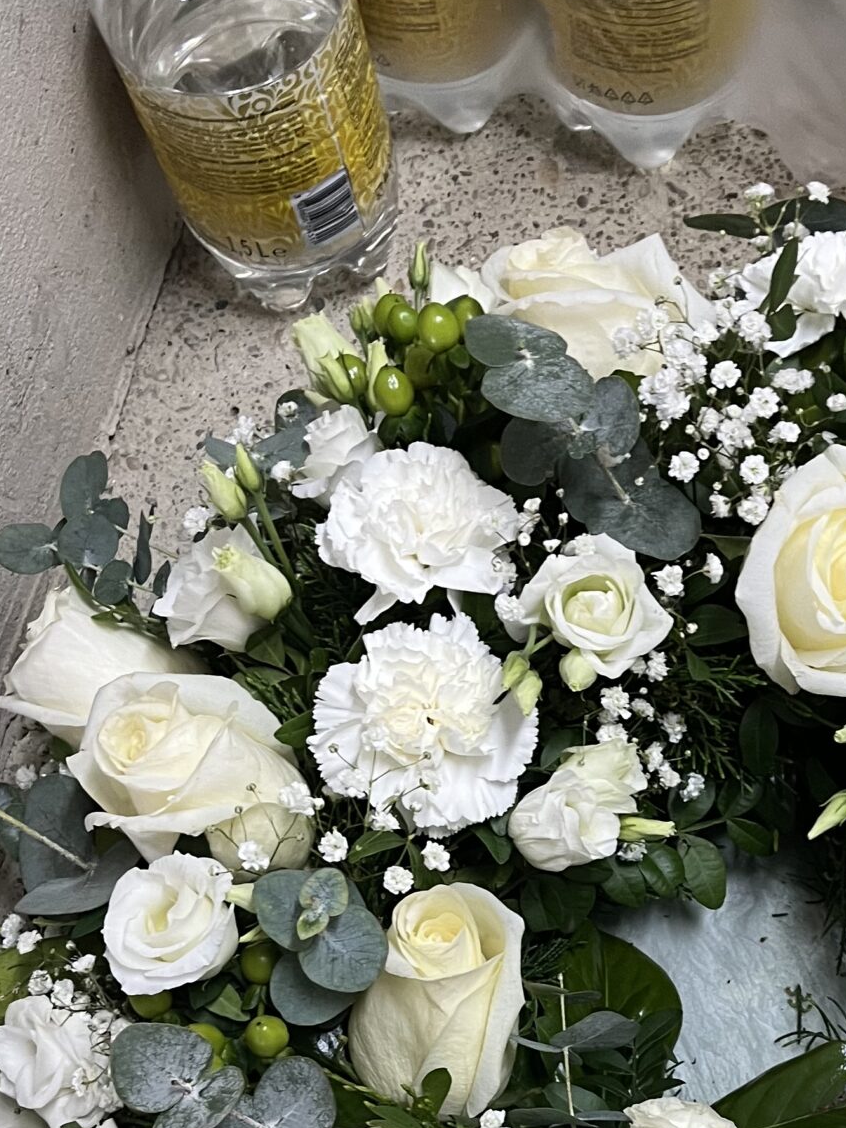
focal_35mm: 59
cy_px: 1027
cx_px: 684
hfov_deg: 24.4
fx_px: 1923
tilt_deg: -75.1
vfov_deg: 31.1
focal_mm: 5.1
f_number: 1.6
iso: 160
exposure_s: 1/50
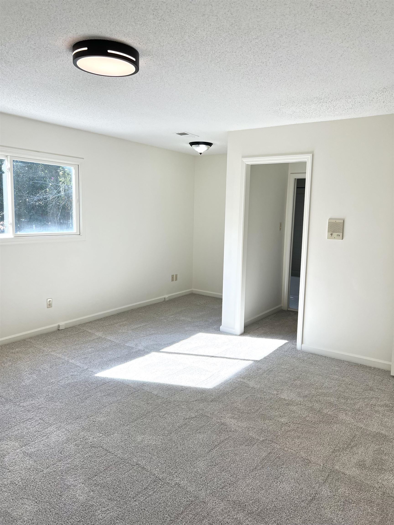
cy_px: 262
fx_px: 395
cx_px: 197
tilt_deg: -6.5
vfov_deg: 67.3
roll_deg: -2.2
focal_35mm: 26
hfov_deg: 53.1
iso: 50
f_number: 1.5
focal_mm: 5.7
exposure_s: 1/374
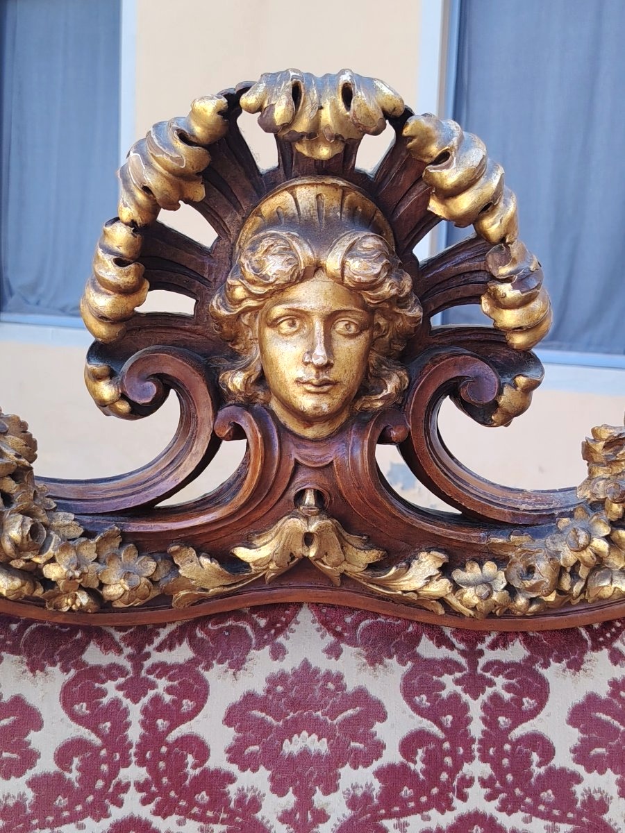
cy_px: 416
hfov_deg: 35.1
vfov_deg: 45.8
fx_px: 987
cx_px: 312
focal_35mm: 41
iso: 123
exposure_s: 1/100
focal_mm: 5.25
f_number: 1.75
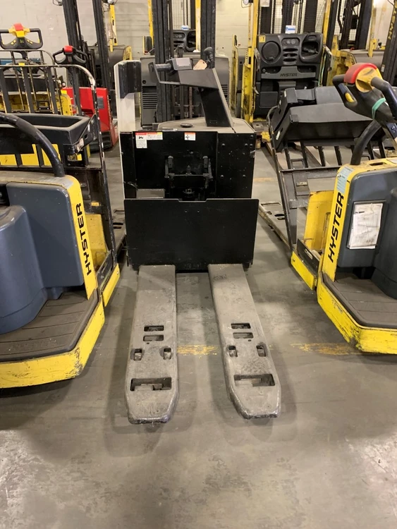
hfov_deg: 53.1
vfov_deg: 67.3
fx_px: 397
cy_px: 264
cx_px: 198
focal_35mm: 26
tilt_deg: -30.0
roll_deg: +0.0
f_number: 1.8
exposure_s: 1/30
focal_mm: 4.25
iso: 500
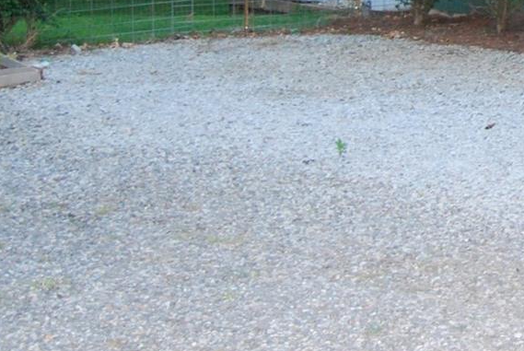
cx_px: 837
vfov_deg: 12.1
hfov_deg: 16.8
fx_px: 1574
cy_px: -170
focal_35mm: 108
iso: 1000
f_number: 3.8
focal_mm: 20
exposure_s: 1/60
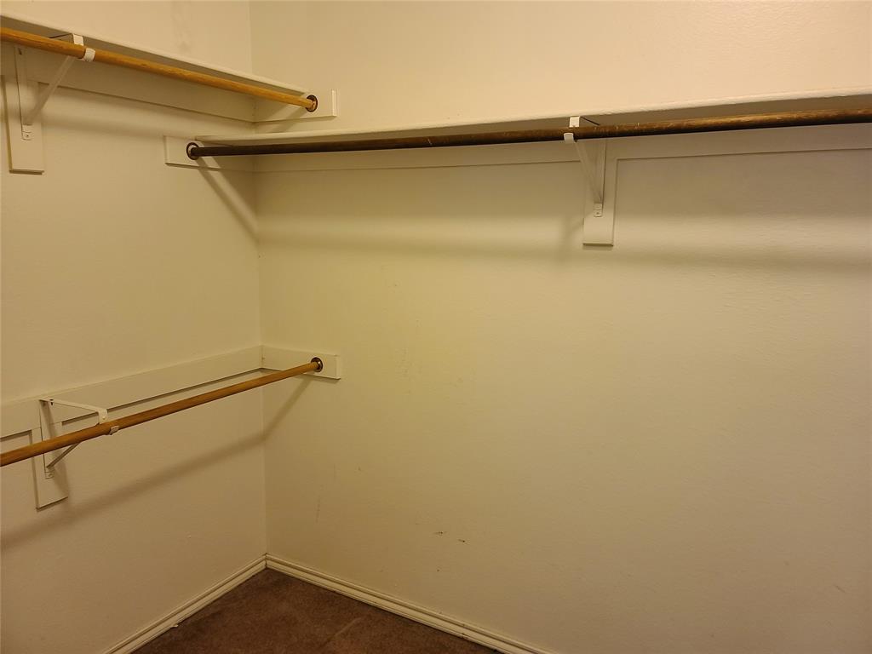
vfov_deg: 54.9
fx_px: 630
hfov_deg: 69.4
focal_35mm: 25
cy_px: 327
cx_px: 436
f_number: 1.8
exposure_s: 1/39
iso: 400
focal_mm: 7
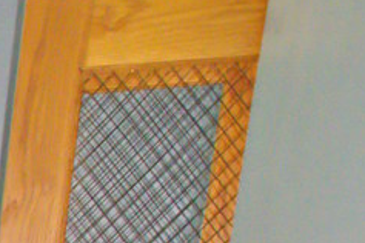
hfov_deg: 8.9
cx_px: -878
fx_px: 1663
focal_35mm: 164
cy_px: 738
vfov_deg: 7.4
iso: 6400
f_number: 8
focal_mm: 24
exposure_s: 1/80
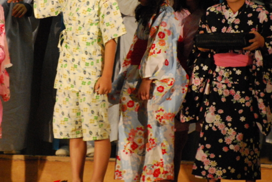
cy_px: 61
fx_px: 5595
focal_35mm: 739
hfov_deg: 2.8
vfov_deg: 1.9
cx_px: 88
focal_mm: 270
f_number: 5.6
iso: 1600
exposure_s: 1/80
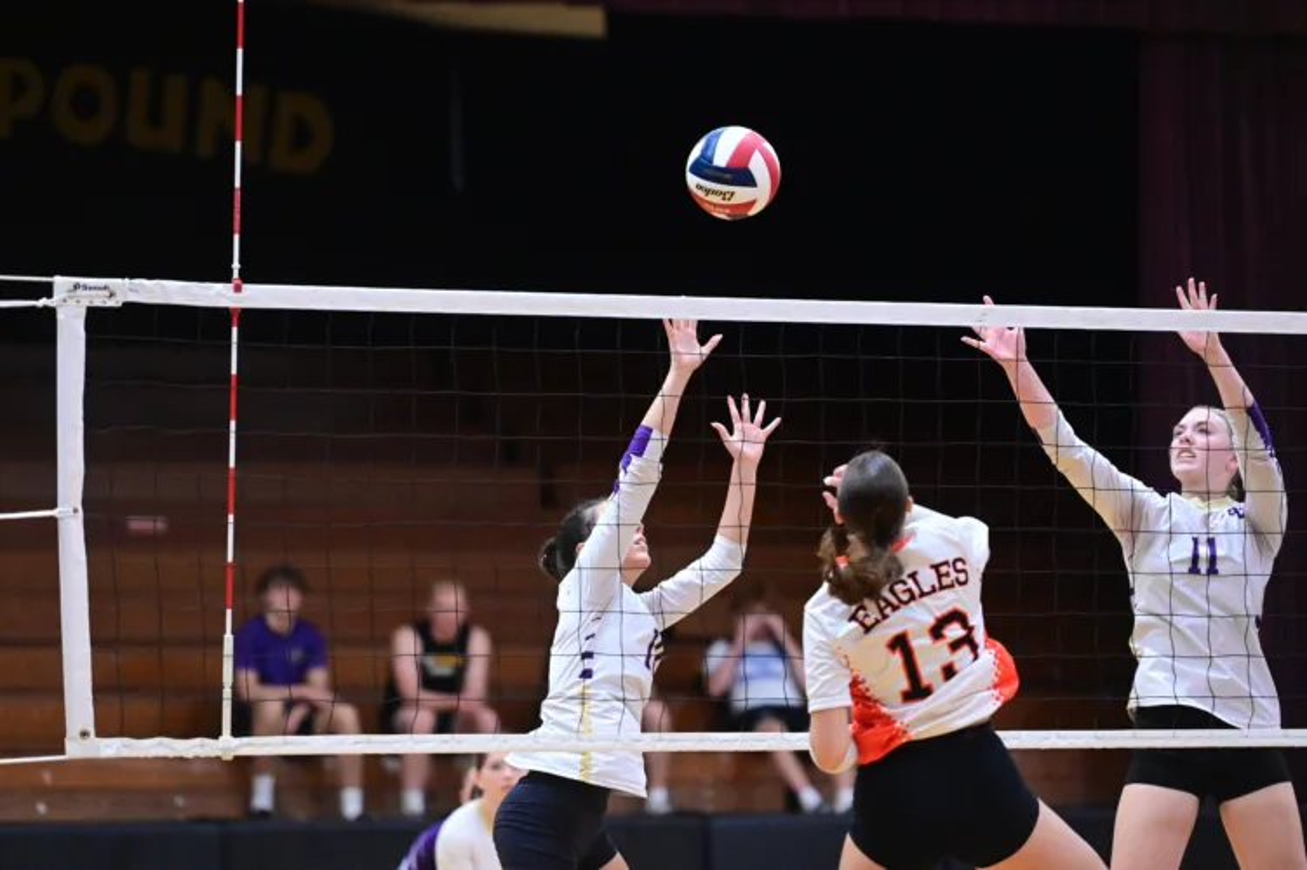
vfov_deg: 8.3
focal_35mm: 165
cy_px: 435
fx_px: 5987
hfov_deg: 12.5
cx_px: 654
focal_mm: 165
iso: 12800
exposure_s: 1/1600
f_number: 2.8
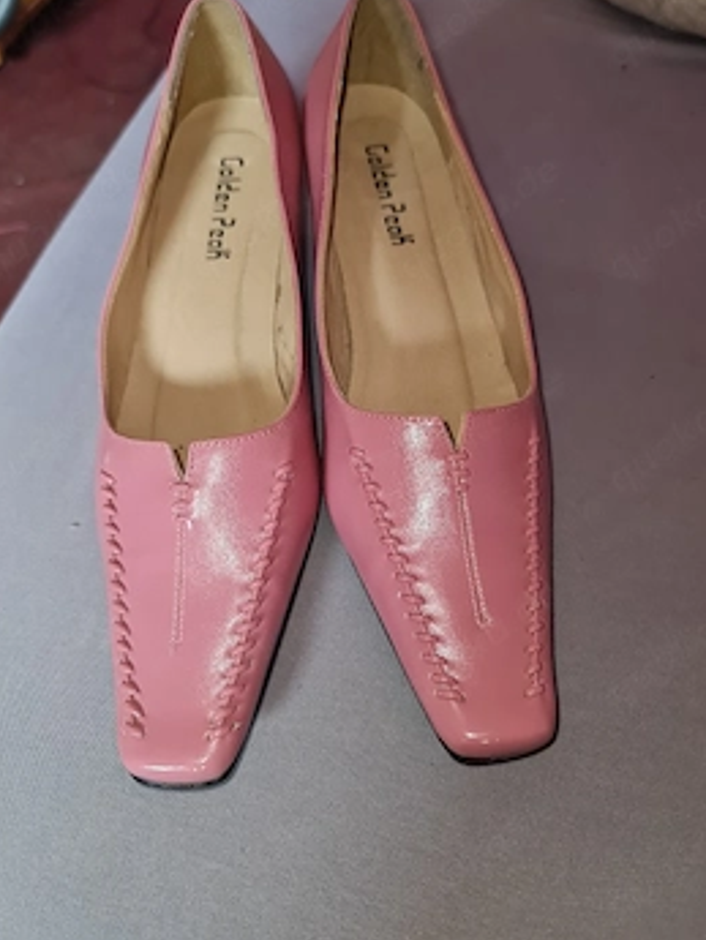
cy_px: 460
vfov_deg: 61.6
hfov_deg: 48.2
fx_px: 788
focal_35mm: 29
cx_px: 330
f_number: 1.8
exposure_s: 1/40
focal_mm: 7
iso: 235
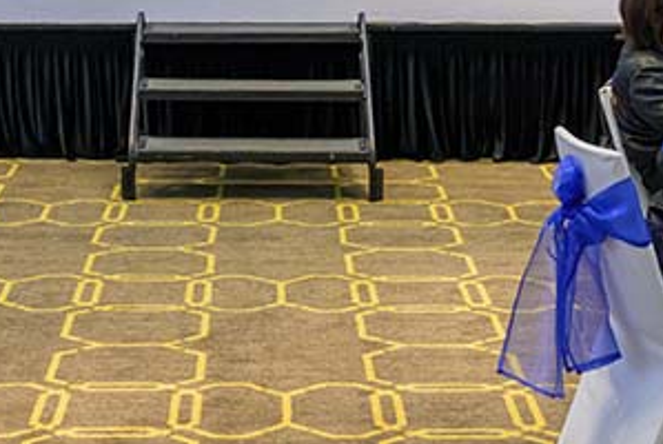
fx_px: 2039
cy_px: -222
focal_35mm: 111
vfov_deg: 11.9
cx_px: 255
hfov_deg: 18.4
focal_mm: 34.5
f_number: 4.5
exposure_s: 1/200
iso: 1400
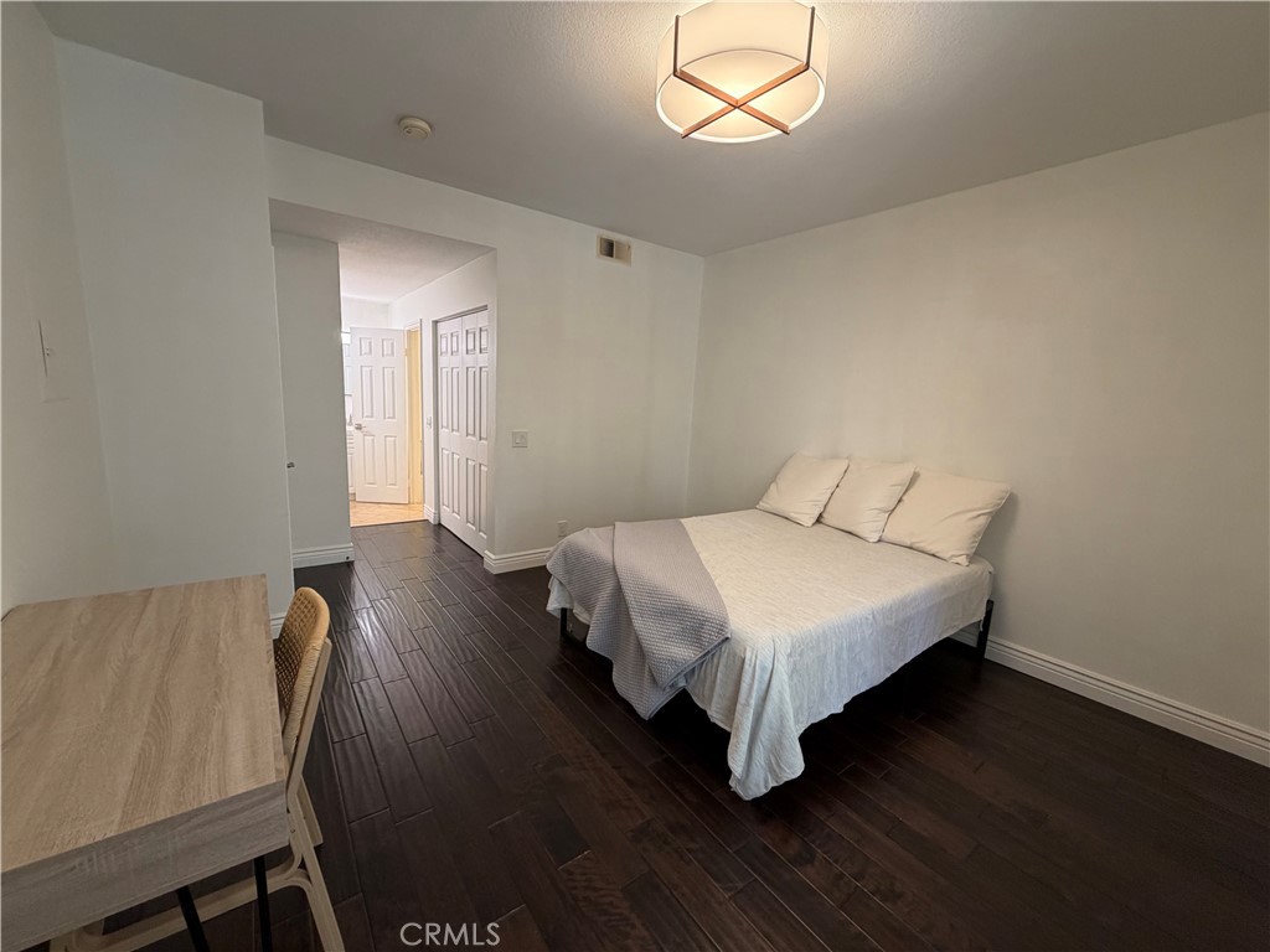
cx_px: 635
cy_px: 476
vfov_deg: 85.7
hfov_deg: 102.1
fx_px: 514
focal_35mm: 14
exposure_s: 1/60
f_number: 2.2
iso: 200
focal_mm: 2.22
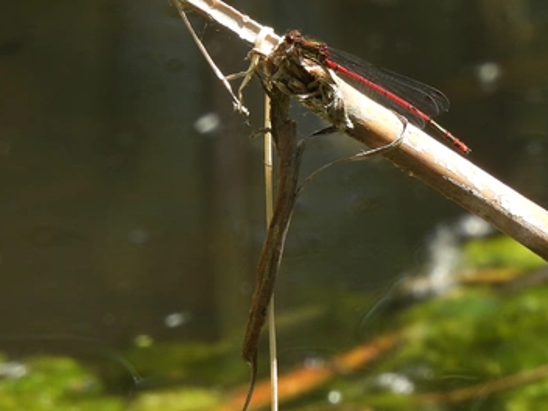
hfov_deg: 0.9
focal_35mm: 2180
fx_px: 34511
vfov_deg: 0.7
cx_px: 364
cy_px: 129
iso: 100
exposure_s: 1/200
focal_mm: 214
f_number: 6.3
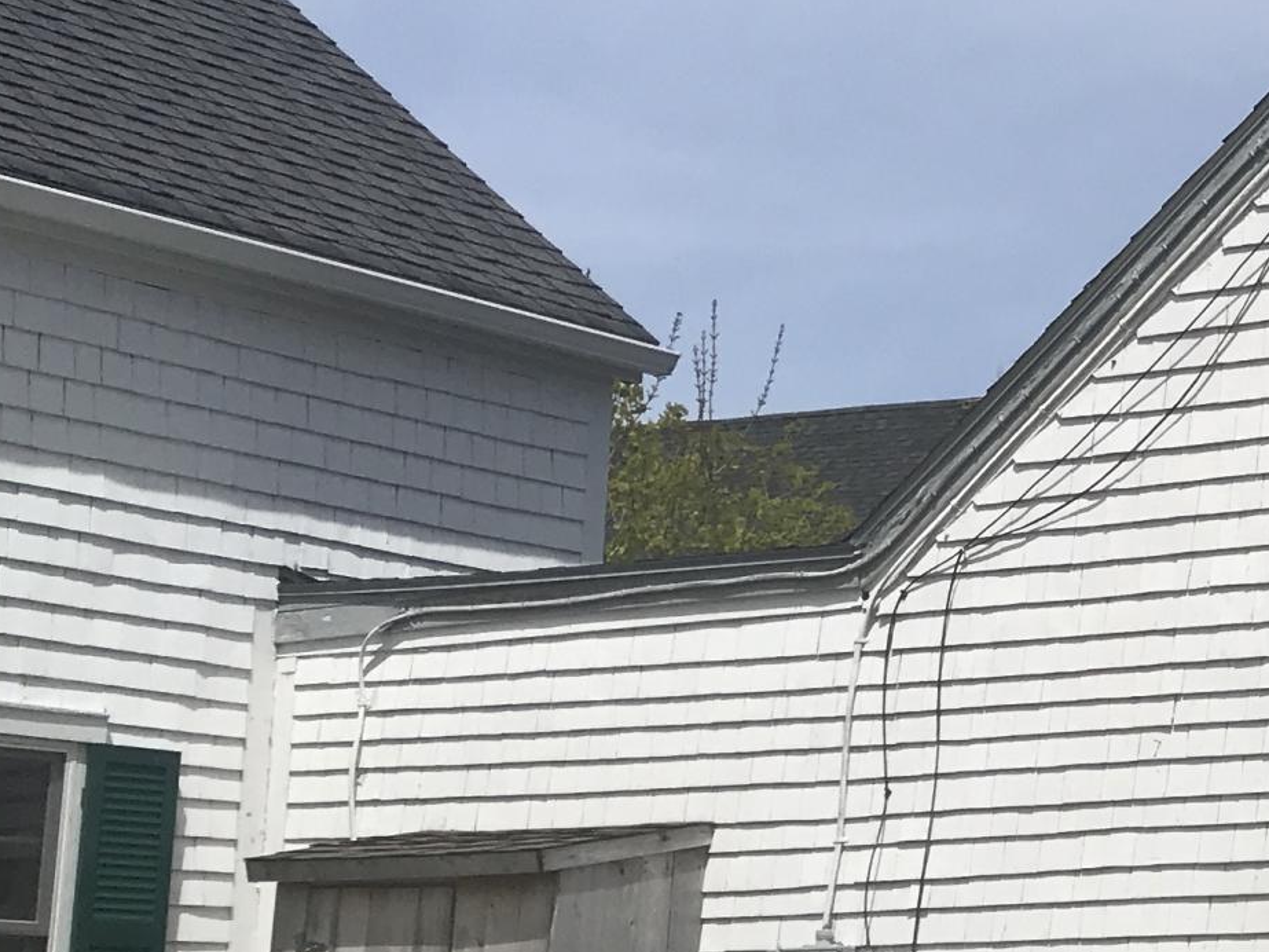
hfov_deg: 19.0
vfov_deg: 16.2
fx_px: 3336
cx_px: 1893
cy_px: 528
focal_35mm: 91
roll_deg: -0.2
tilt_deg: +10.8
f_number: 1.8
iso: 20
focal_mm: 3.99
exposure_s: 1/5051
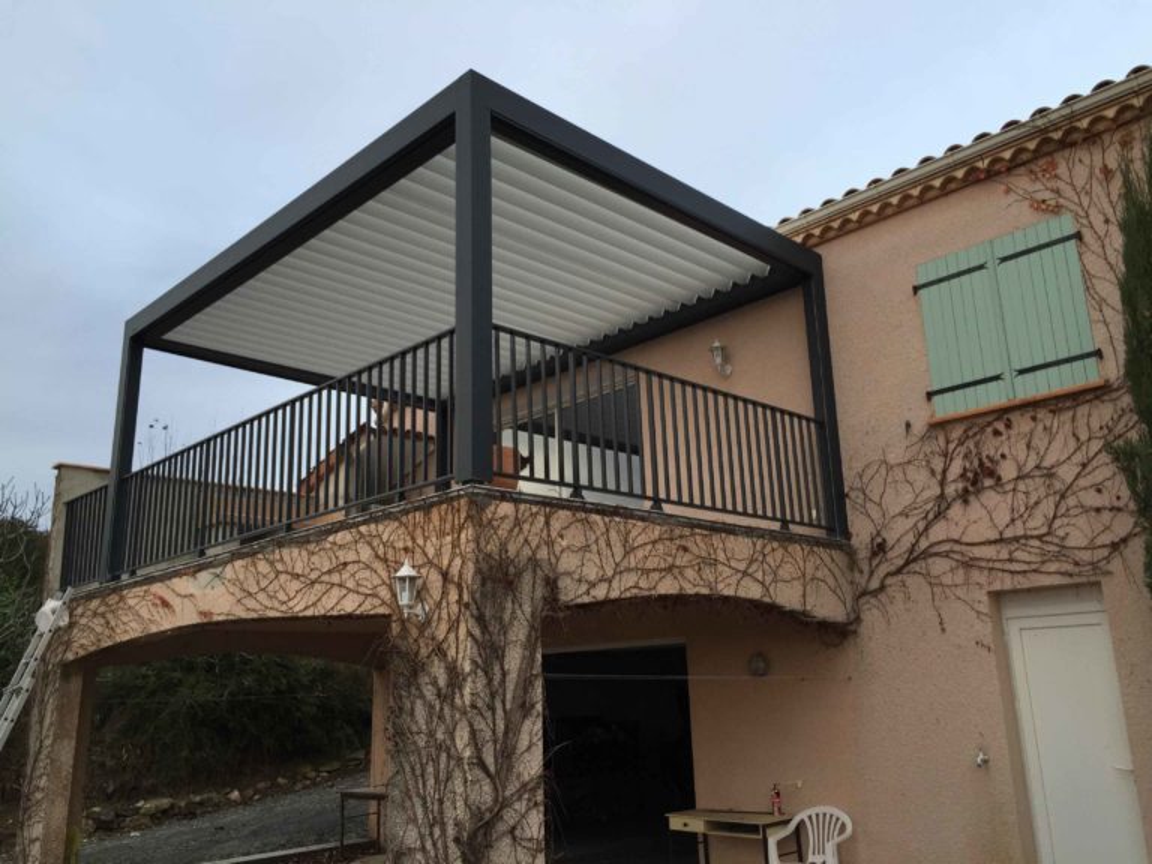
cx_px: 576
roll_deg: +0.1
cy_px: 432
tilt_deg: +17.2
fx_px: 965
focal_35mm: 29
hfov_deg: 61.7
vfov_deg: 48.2
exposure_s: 1/120
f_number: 2.2
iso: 32
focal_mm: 4.15
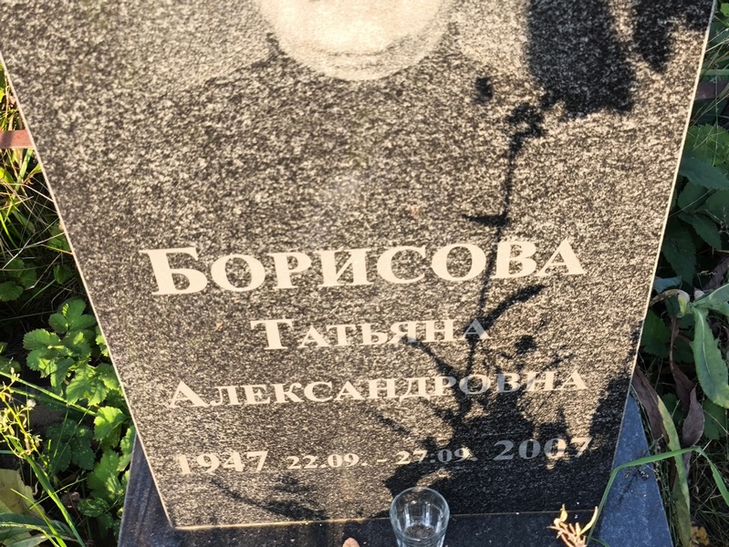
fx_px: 1053
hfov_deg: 38.2
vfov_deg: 29.1
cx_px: 364
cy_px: 274
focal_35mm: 50
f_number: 1.7
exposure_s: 1/120
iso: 50
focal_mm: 4.71
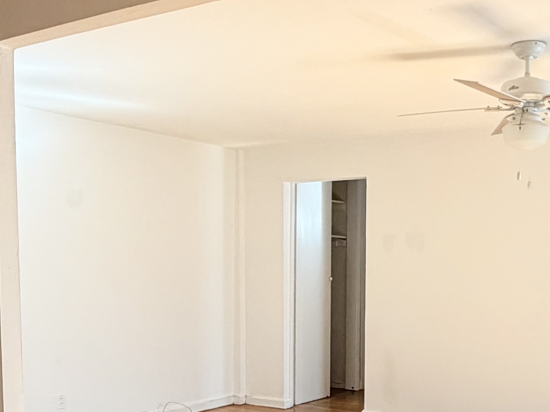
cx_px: 387
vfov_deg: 30.4
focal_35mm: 47
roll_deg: -0.6
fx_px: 747
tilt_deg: -3.3
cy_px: 310
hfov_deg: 39.7
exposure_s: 1/121
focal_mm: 2.22
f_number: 2.2
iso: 200
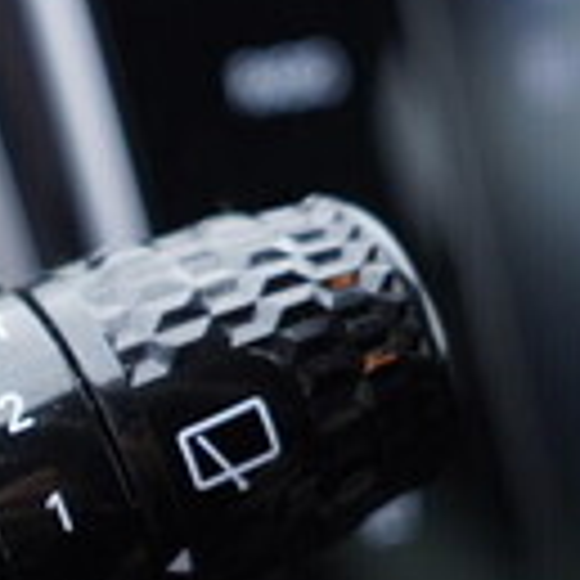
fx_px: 2464
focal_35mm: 130
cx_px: -288
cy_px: 614
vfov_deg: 13.2
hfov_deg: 12.7
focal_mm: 24
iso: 160
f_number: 2.8
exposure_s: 1/40
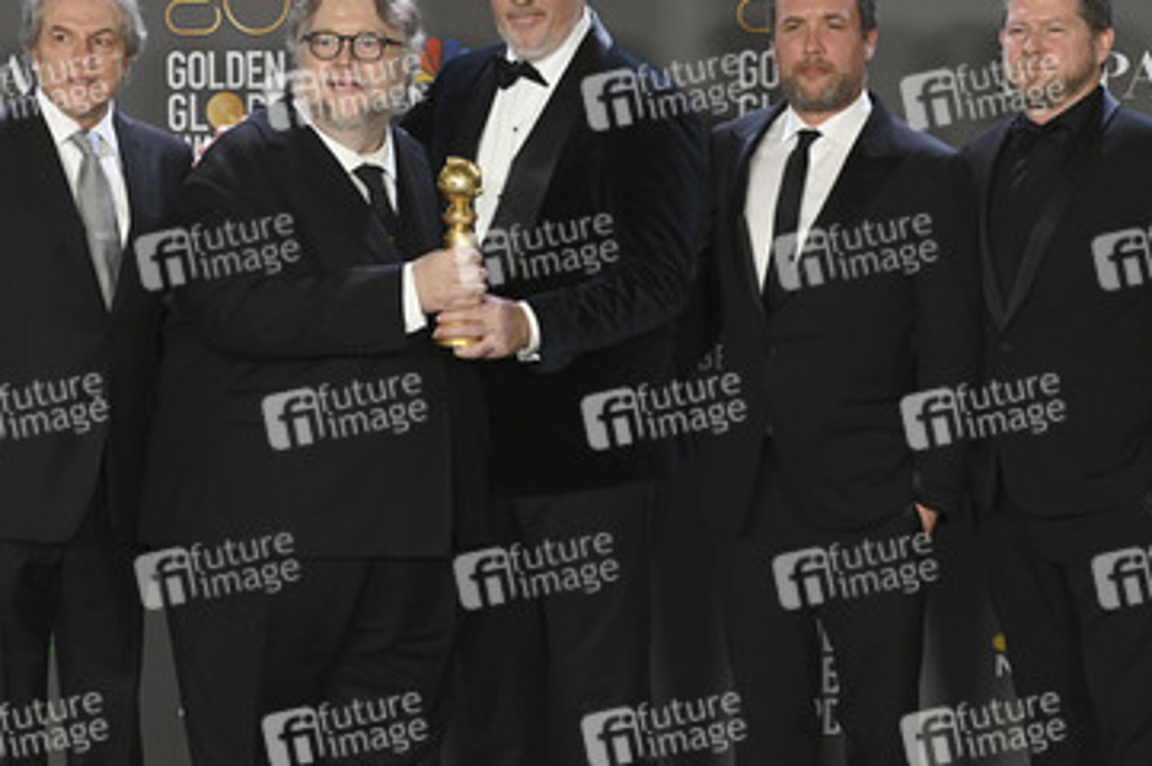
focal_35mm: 100
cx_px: 579
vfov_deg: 13.7
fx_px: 3197
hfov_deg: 20.4
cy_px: 332
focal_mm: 80
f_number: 8
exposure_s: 1/320
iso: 6400
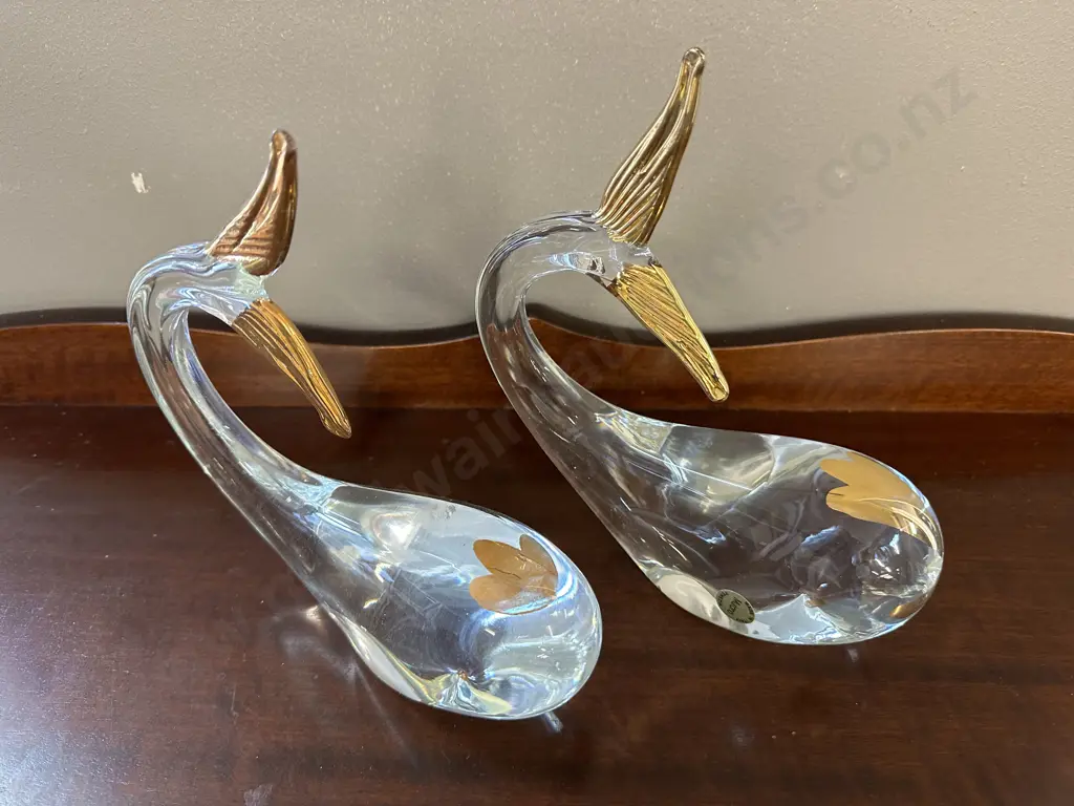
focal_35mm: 24
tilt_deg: -38.9
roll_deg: -0.1
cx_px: 537
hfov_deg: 71.6
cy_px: 403
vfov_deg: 56.8
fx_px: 745
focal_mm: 6.86
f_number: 1.78
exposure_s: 1/50
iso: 250
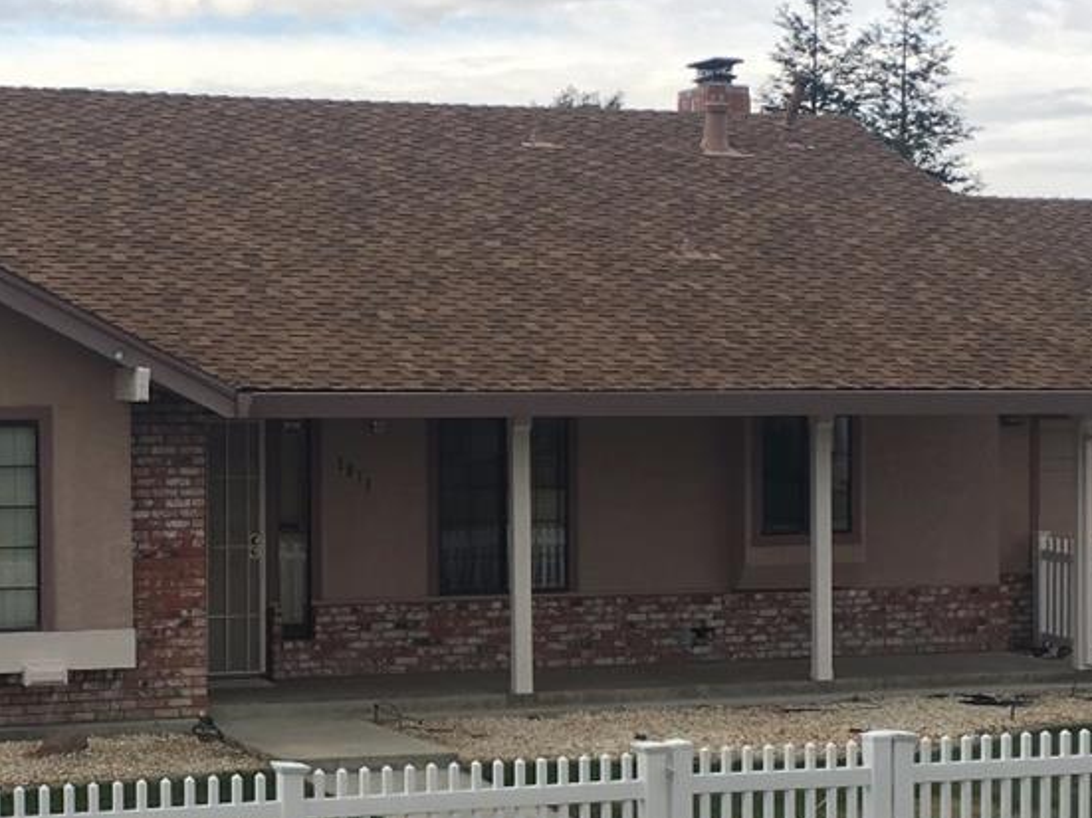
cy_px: 503
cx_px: 309
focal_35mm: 79
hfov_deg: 24.5
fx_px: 2492
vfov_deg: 18.6
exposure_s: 1/346
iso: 25
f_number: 2.2
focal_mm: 4.15
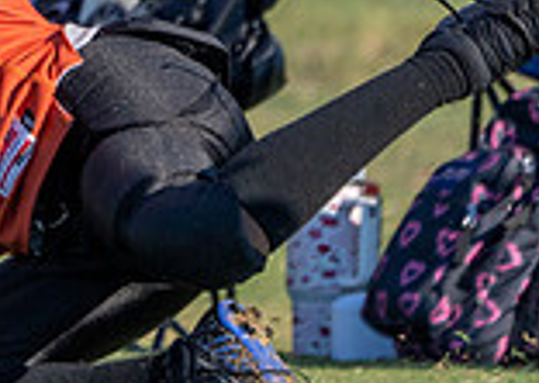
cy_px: -363
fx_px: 28574
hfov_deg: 1.1
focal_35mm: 1869
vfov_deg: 0.8
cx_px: -494
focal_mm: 397
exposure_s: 1/1600
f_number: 5.6
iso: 320
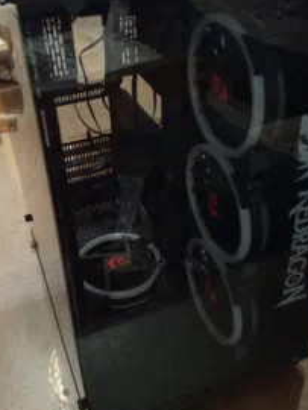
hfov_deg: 36.0
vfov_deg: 46.6
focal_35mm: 40
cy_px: 178
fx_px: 474
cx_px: 141
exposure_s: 1/20
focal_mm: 4.19
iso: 3138
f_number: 1.6
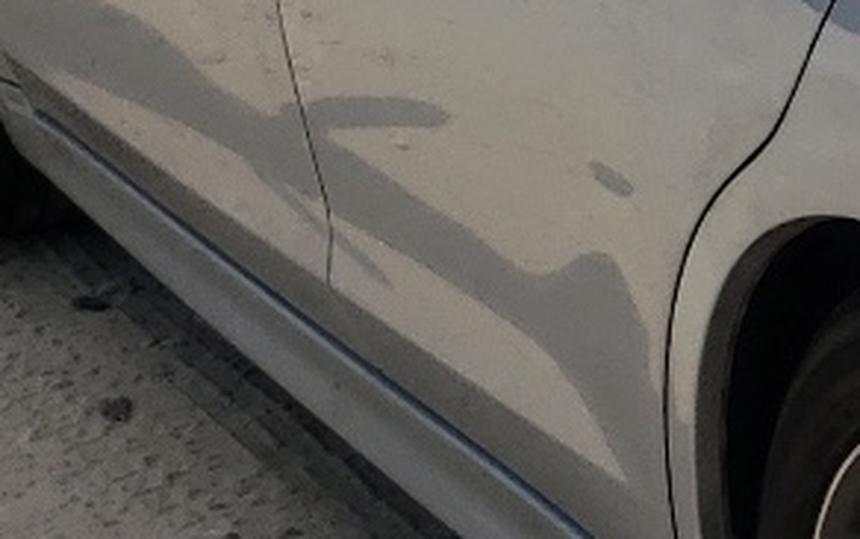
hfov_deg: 12.2
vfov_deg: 8.7
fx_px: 3542
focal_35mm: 151
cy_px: 115
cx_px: 1726
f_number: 1.5
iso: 50
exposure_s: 1/5000
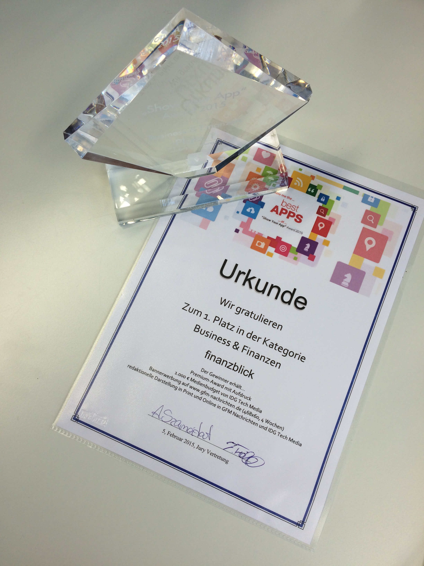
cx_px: 212
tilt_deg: -77.2
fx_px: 474
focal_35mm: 29
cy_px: 283
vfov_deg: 61.7
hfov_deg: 48.2
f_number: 2.2
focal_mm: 4.15
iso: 32
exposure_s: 1/50
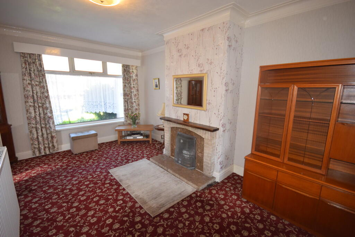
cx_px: 178
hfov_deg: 100.4
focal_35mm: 15
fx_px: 148
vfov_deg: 77.3
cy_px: 118
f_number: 5
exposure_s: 1/100
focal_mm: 10
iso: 800
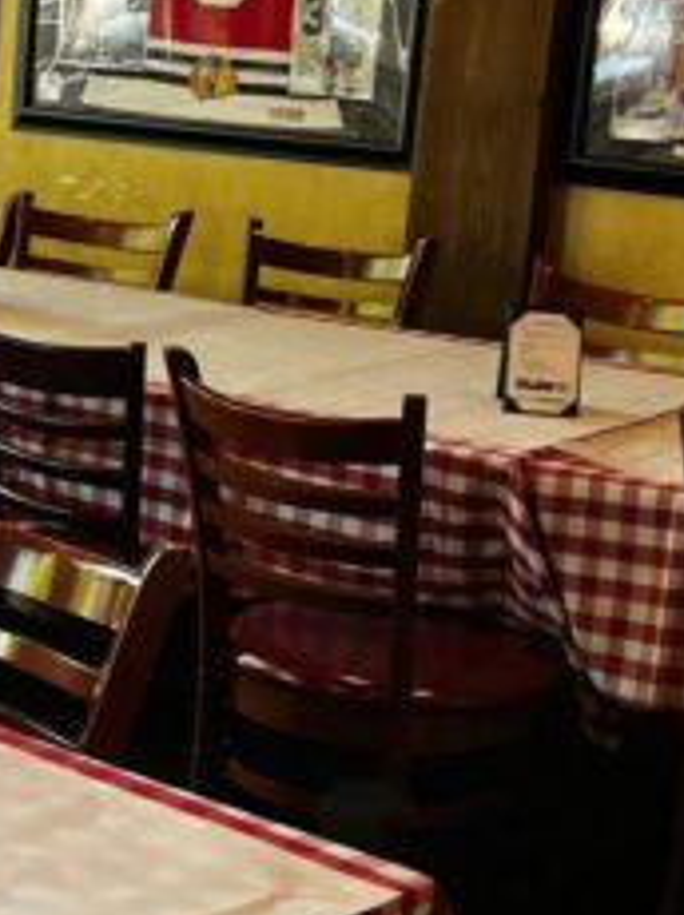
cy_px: 362
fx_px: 2296
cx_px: -235
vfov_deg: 22.5
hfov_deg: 16.0
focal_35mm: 87
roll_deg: -1.8
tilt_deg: -10.1
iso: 125
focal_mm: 5.7
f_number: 1.5
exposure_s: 1/120
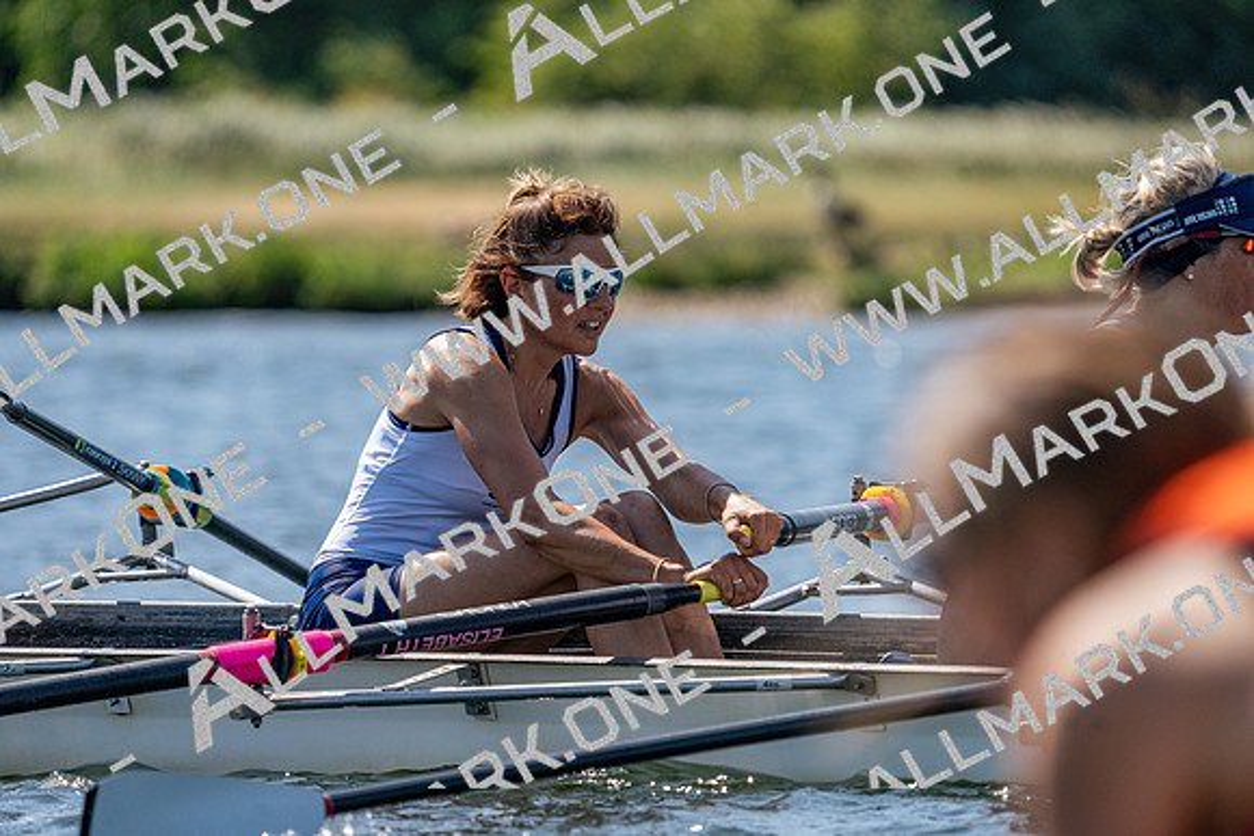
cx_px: 627
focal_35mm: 437
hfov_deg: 4.7
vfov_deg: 3.1
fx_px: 15225
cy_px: 418
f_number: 6.3
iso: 320
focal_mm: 437
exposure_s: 1/2000
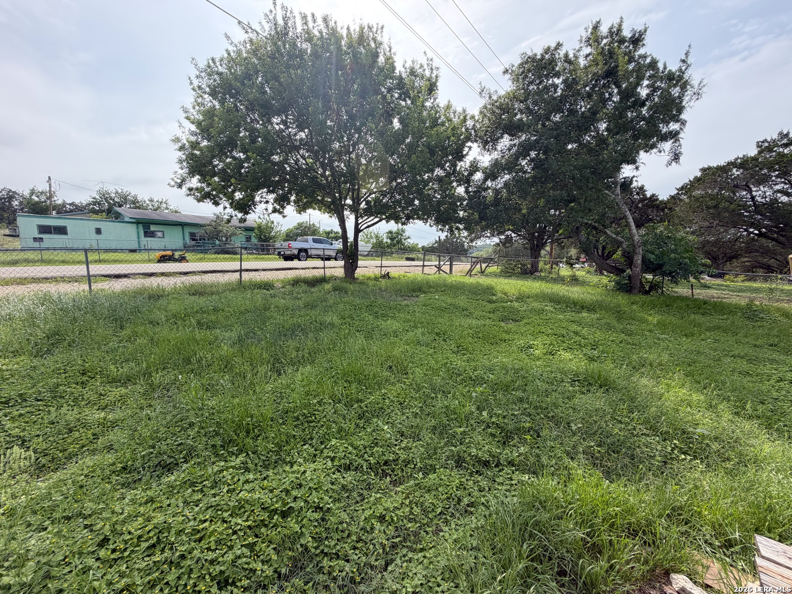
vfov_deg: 85.7
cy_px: 297
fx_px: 320
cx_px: 396
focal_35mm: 14
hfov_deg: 102.1
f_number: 2.2
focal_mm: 2.22
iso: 32
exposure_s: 1/770
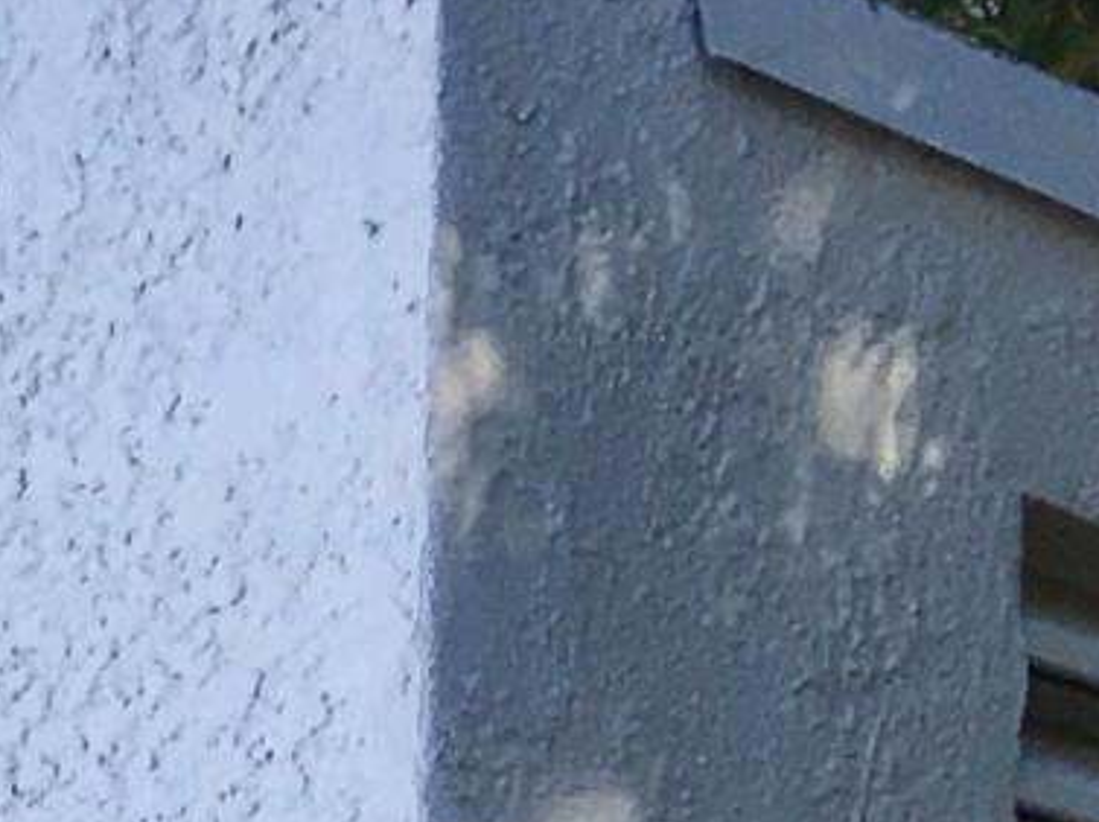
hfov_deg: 7.5
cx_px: -2259
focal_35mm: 231
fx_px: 7327
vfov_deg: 5.7
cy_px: 3061
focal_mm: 4.15
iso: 25
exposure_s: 1/620
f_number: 2.2
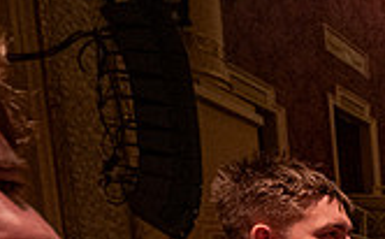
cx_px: 612
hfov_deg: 26.0
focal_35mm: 50
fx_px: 524
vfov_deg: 21.1
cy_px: 372
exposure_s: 1/160
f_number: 4
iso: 8000
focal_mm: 14
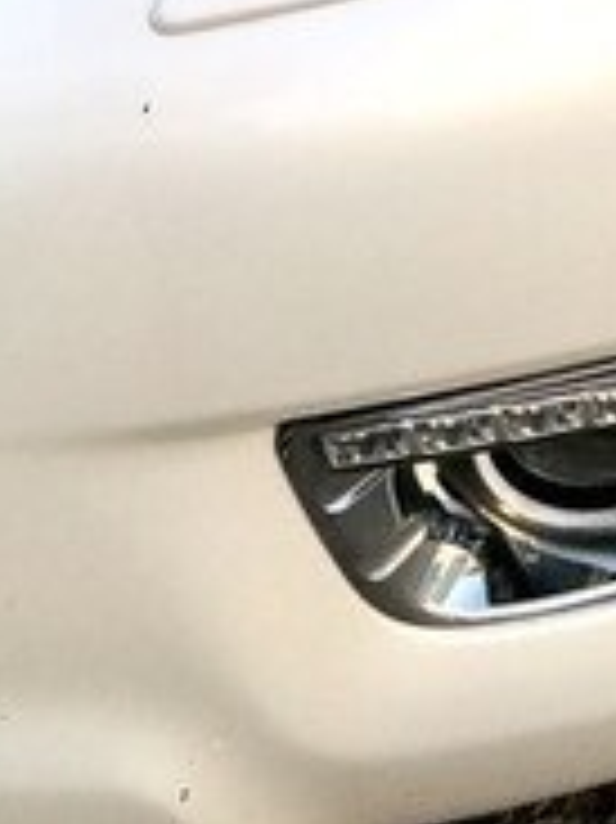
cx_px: 319
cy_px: -212
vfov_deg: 23.1
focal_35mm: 76
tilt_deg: -19.1
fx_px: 1805
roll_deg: +0.3
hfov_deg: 19.4
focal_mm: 3.99
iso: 20
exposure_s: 1/1227
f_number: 1.8
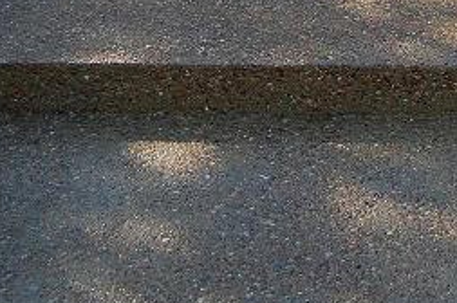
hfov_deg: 18.8
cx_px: 403
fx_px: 1357
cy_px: -60
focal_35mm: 107
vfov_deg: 12.5
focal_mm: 24
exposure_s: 1/500
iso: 200
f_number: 4
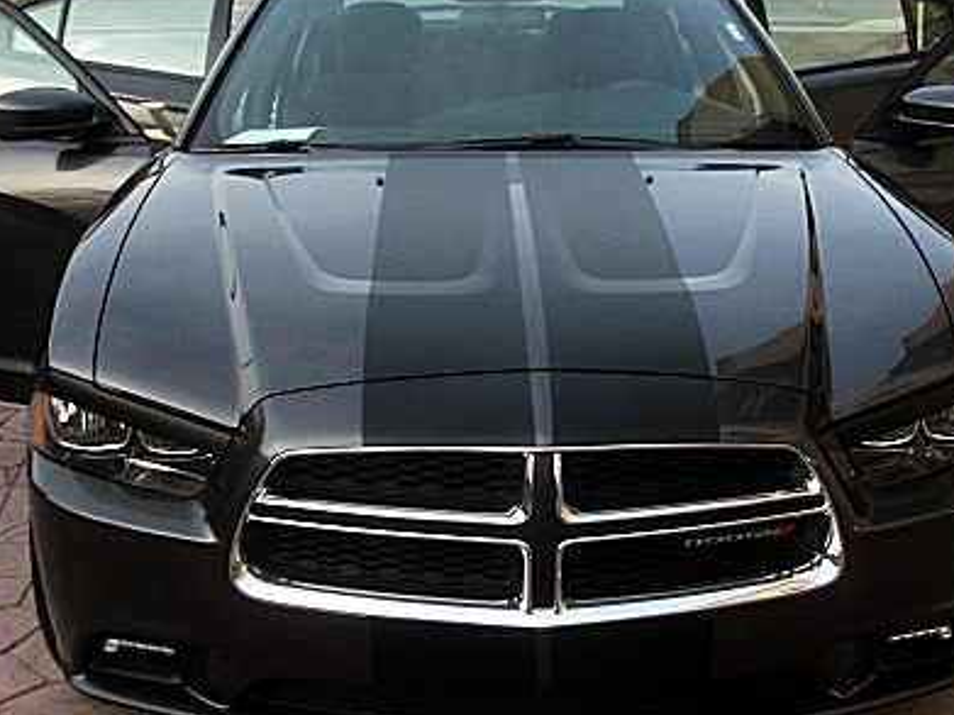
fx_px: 1626
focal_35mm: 59
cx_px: 522
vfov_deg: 24.8
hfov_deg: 32.7
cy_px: 327
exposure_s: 1/100
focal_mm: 6.3
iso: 100
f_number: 2.8
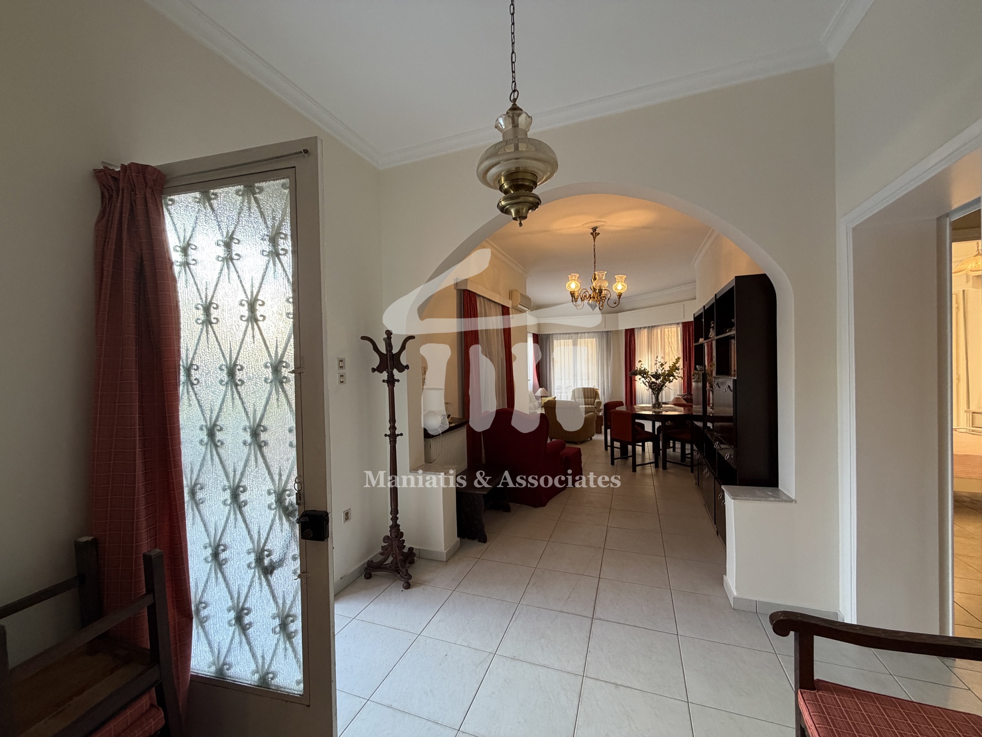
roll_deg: +1.4
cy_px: 368
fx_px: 397
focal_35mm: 14
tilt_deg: -1.1
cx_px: 491
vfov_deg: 85.7
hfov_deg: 102.1
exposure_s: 1/100
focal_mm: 2.22
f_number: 2.2
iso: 250
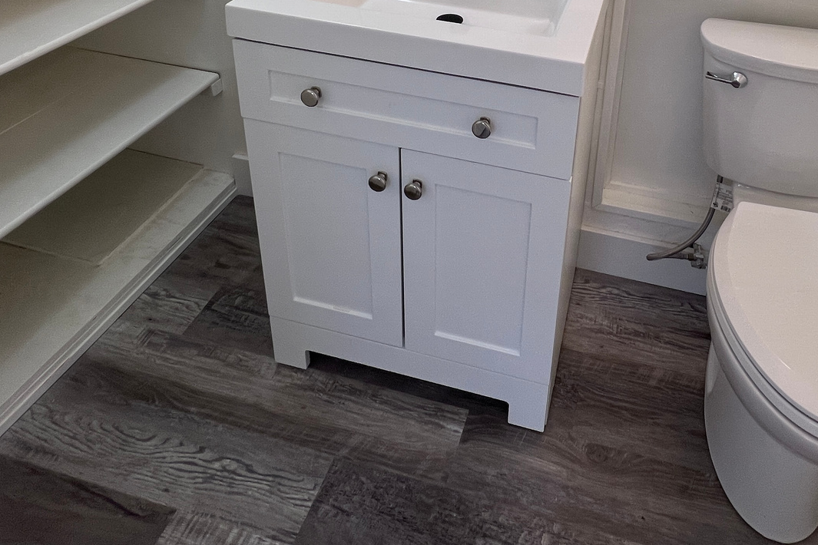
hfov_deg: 67.9
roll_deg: -2.9
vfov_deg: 42.3
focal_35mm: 26
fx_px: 591
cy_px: -10
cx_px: 528
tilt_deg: -21.6
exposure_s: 1/120
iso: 80
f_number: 1.8
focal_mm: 1.57
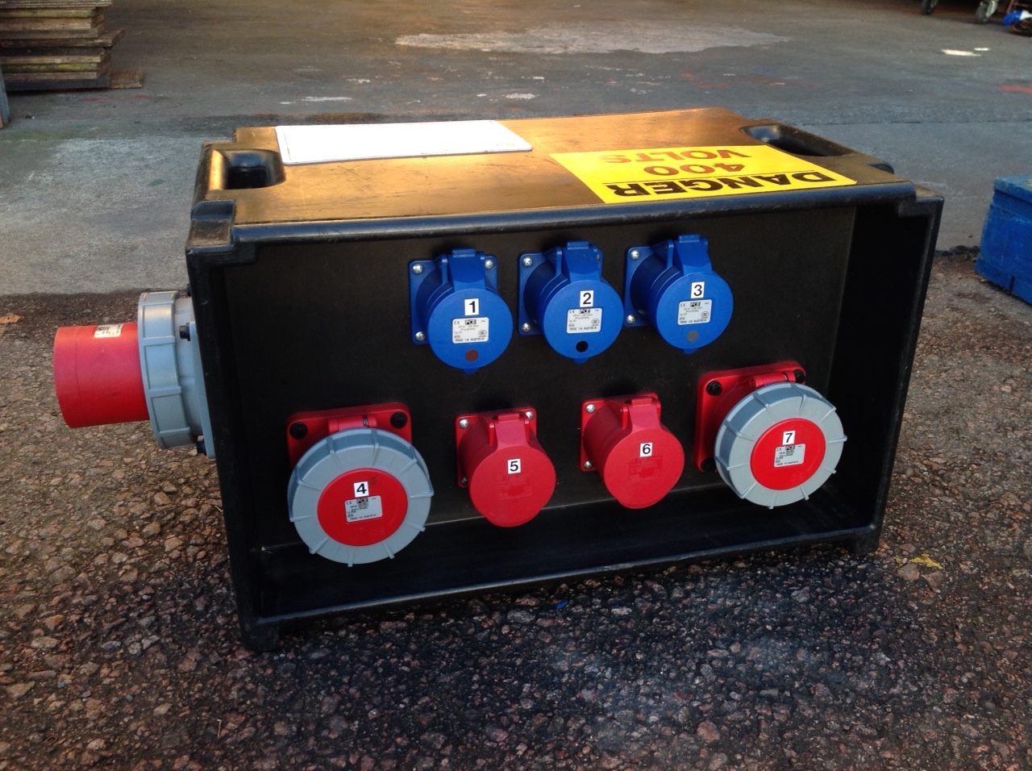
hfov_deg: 52.7
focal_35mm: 35
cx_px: 516
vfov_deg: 40.6
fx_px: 1042
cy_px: 386
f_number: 2.4
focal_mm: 4.28
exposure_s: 1/60
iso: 64
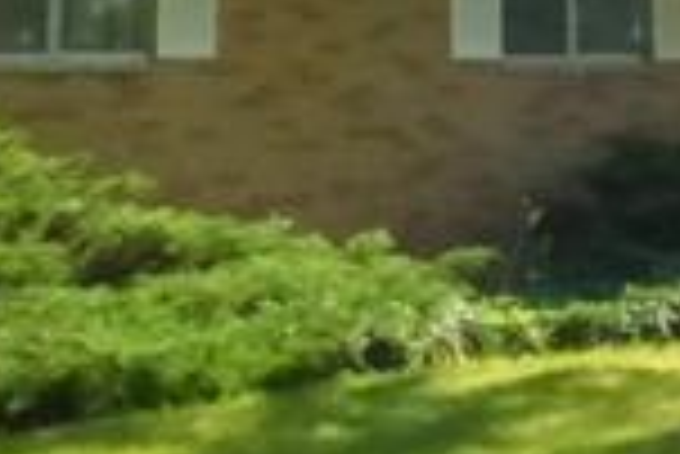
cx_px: 554
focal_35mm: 88
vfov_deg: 14.5
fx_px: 1664
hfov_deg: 22.7
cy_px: -238
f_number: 8
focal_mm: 3.58
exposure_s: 1/2000
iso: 3200
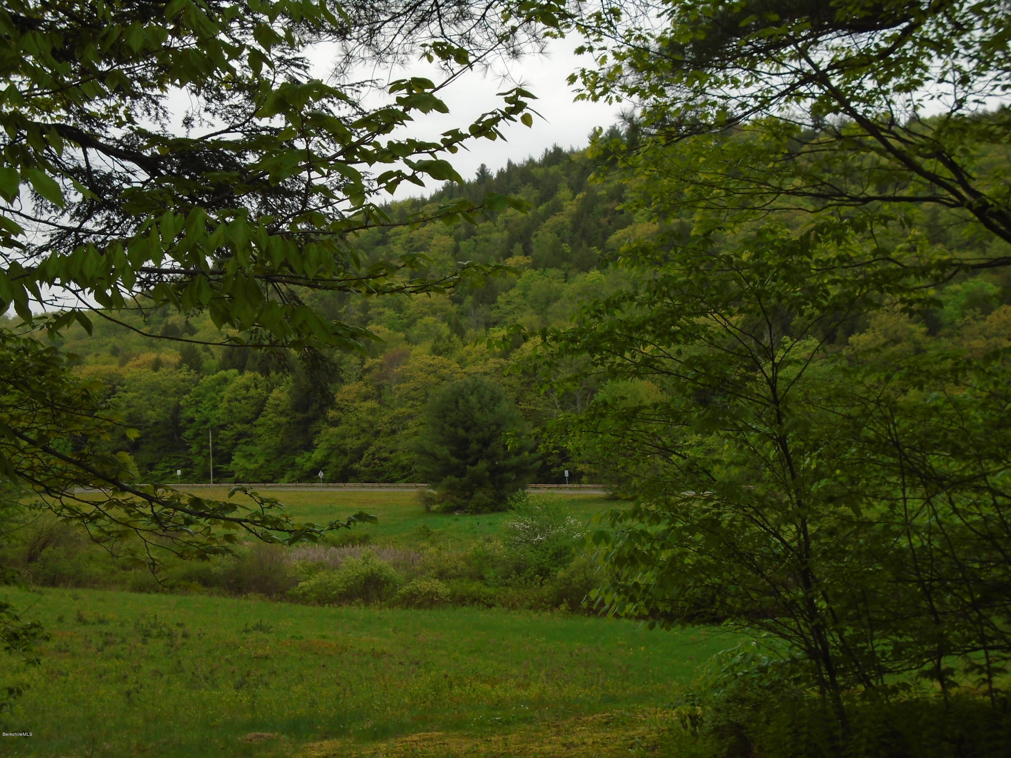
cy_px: 379
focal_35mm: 49
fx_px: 1431
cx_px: 506
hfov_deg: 38.9
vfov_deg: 29.7
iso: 100
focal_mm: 8.7
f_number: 4.5
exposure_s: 1/320
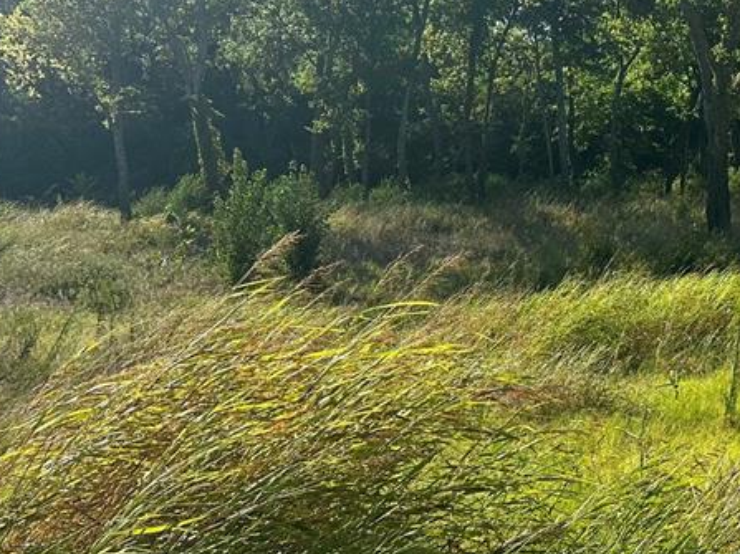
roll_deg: +1.3
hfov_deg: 32.5
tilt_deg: -1.0
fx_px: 1175
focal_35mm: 55
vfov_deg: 26.4
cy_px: 174
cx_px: 717
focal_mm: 6.86
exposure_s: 1/3472
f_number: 1.78
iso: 80
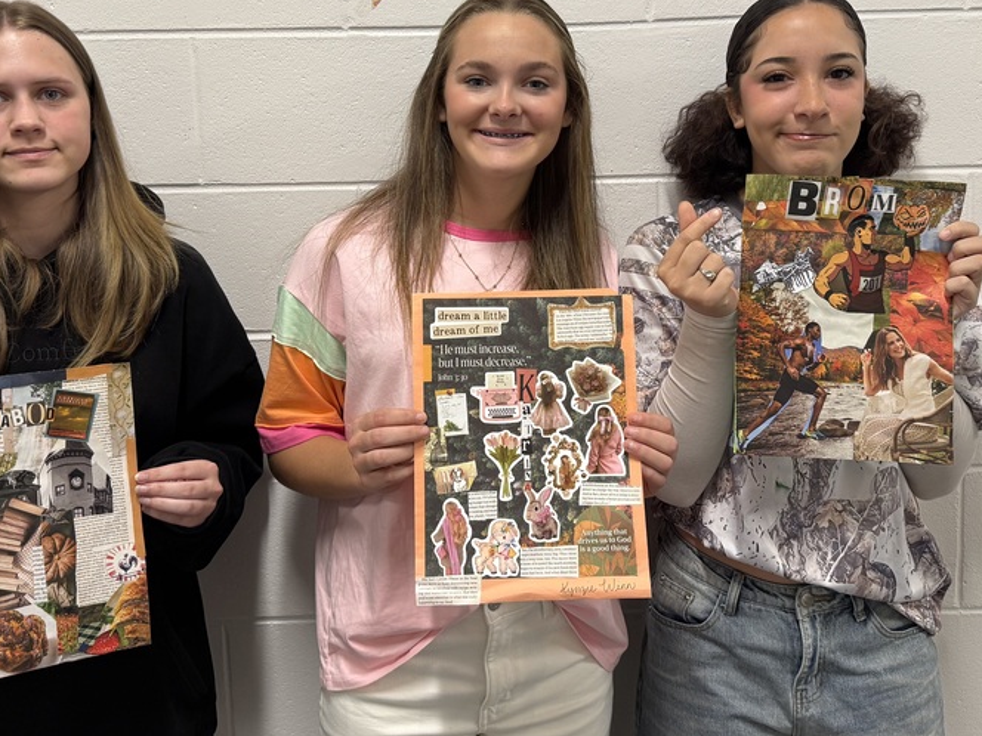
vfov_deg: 38.3
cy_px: 253
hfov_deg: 50.1
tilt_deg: -6.5
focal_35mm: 37
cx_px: 509
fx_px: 1050
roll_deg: +1.5
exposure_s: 1/60
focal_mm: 6.76
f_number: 1.78
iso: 160
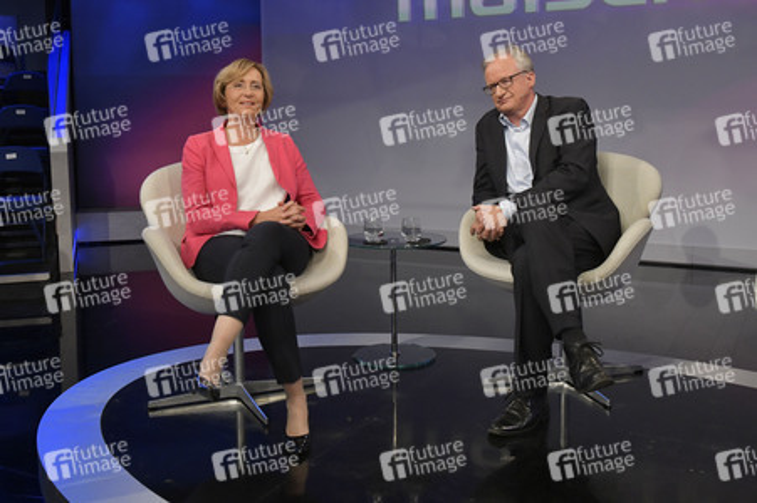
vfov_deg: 41.1
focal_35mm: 32
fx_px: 672
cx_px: 378
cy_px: 252
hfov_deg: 58.8
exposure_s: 1/200
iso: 2500
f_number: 6.3
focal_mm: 32
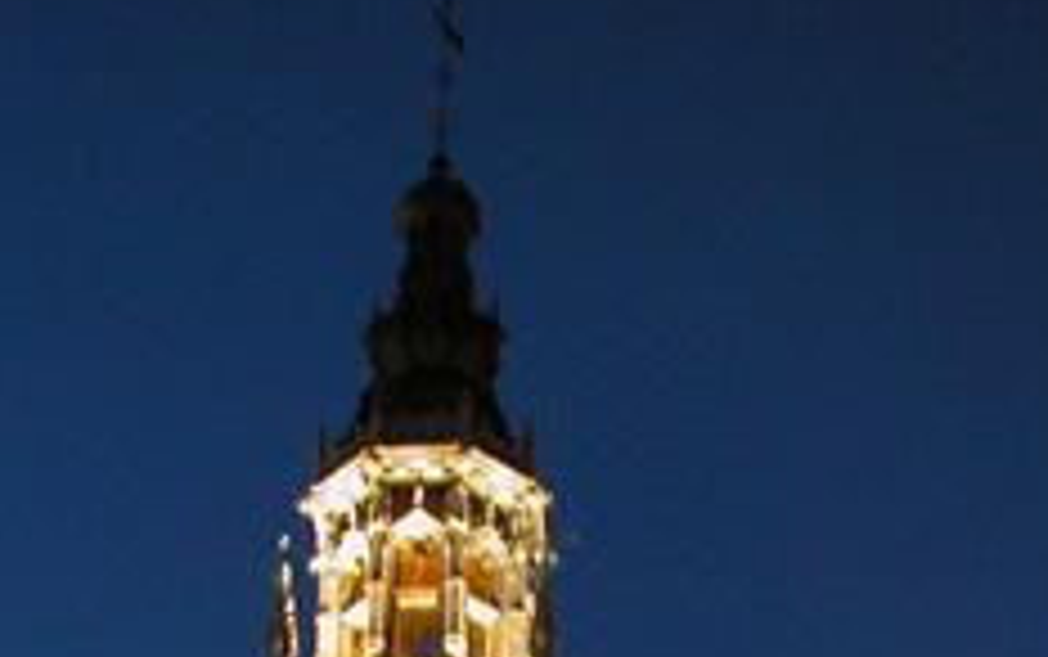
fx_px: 2830
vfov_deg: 12.5
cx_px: 607
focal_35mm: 99
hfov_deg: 21.0
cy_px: 1044
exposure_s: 1/3.6
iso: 400
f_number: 2.8
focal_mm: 8.9
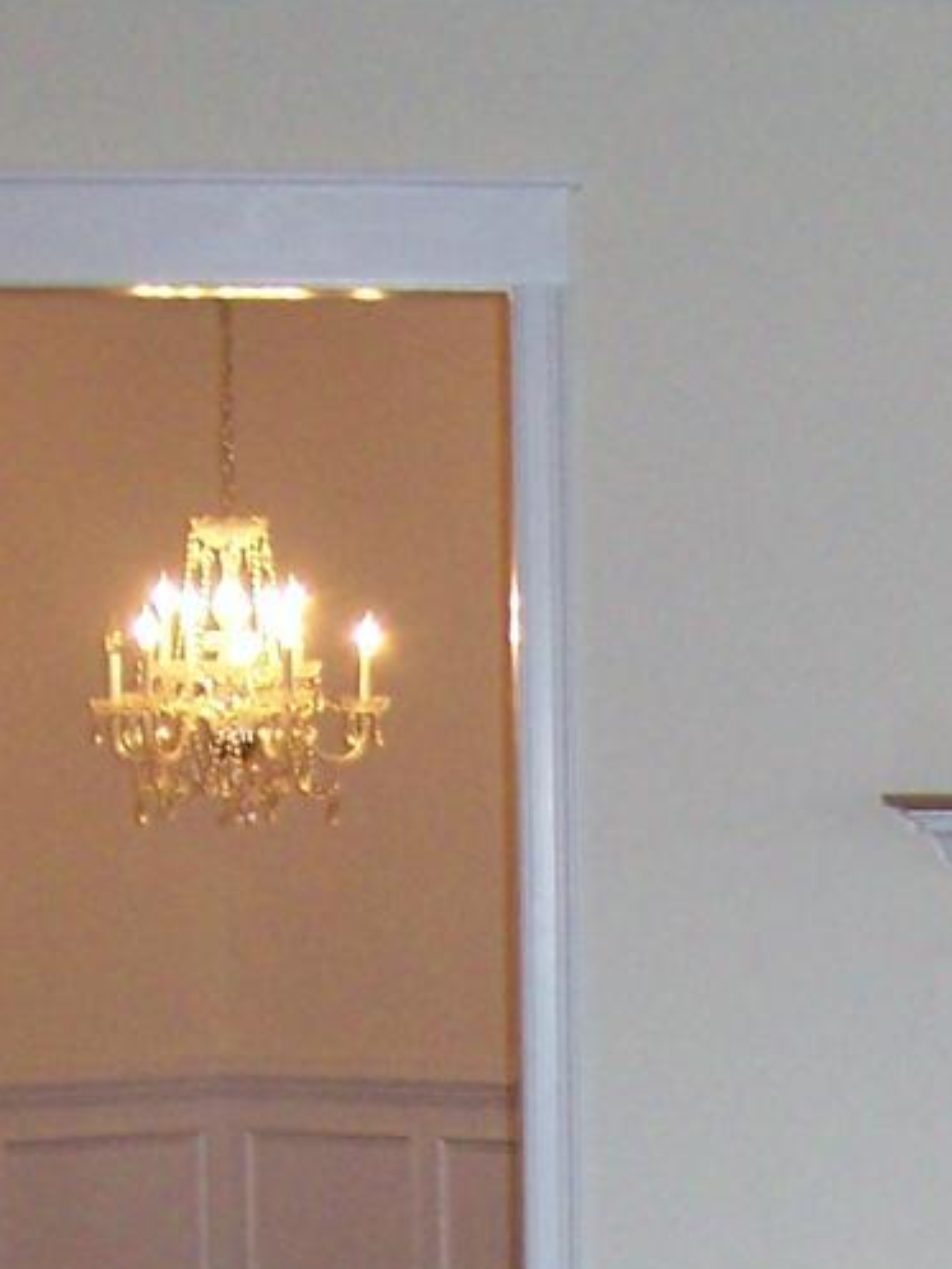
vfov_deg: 12.4
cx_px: 847
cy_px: 1769
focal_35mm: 153
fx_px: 5608
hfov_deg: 9.7
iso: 160
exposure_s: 1/60
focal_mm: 6.3
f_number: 2.8
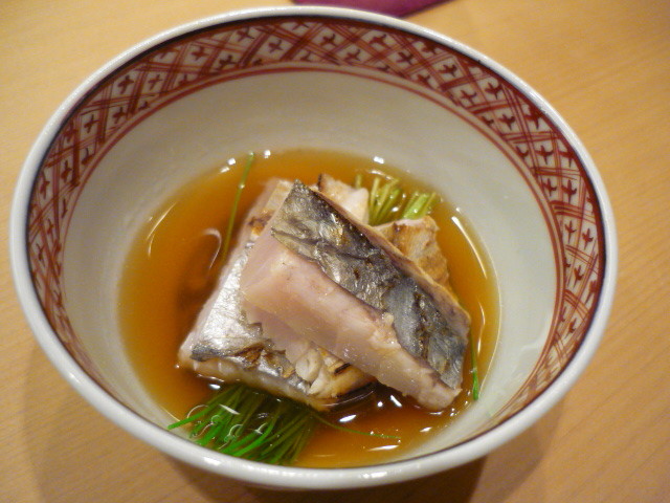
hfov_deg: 55.4
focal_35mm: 33
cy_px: 252
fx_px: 639
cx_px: 335
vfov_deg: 42.9
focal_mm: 5.5
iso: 400
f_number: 2.8
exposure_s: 1/25
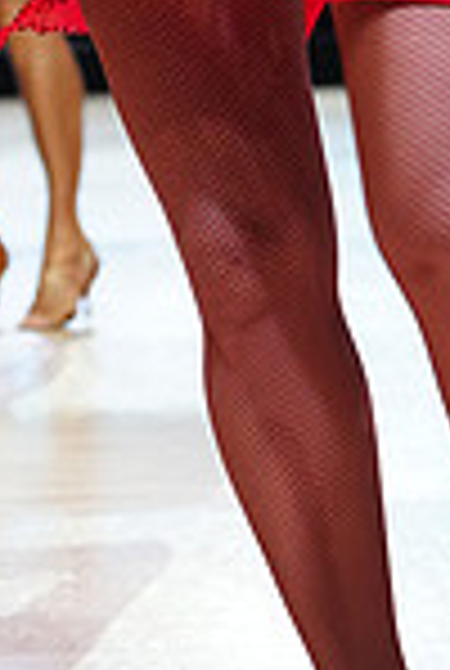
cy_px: -360
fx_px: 5151
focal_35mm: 276
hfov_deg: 5.0
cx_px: -232
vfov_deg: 7.3
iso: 2500
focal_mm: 71
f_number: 4
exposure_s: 1/320
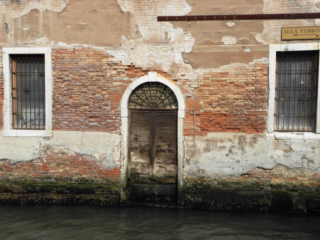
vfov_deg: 29.7
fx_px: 453
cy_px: 120
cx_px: 160
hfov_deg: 38.9
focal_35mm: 49
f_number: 5.6
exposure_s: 1/320
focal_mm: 8.87
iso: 64
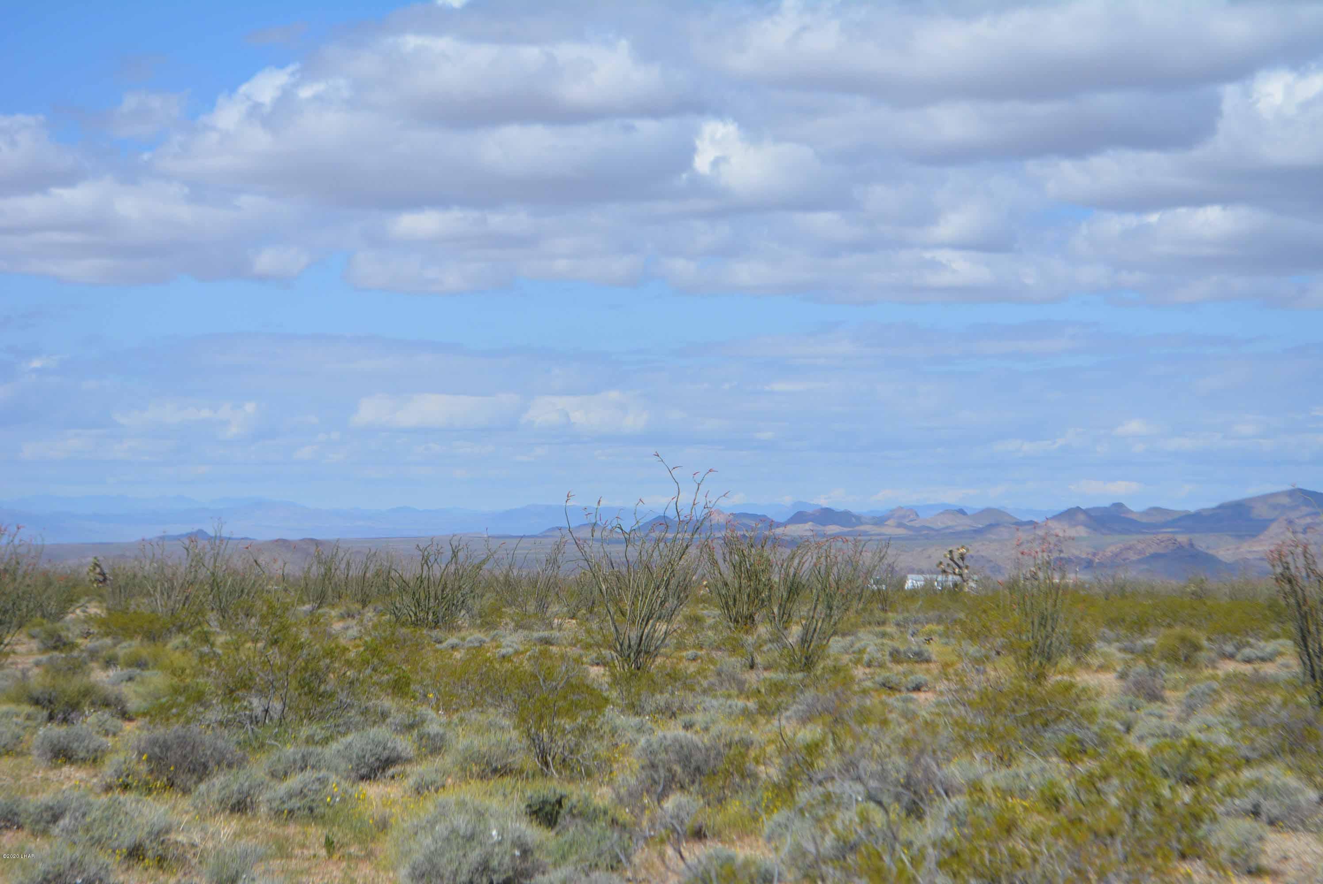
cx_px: 662
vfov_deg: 16.6
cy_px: 442
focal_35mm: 82
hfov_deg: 24.6
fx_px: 3034
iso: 400
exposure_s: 1/2000
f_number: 7.1
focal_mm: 55
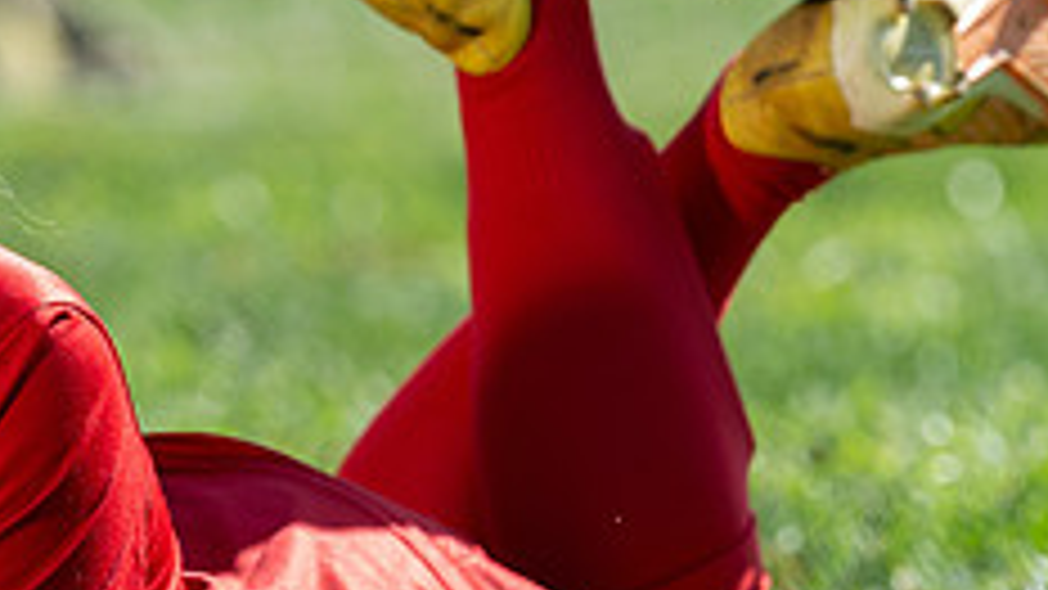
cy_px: 318
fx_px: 18505
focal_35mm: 666
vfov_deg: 1.8
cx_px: -193
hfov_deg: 3.2
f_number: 4.5
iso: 100
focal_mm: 180
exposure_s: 1/320
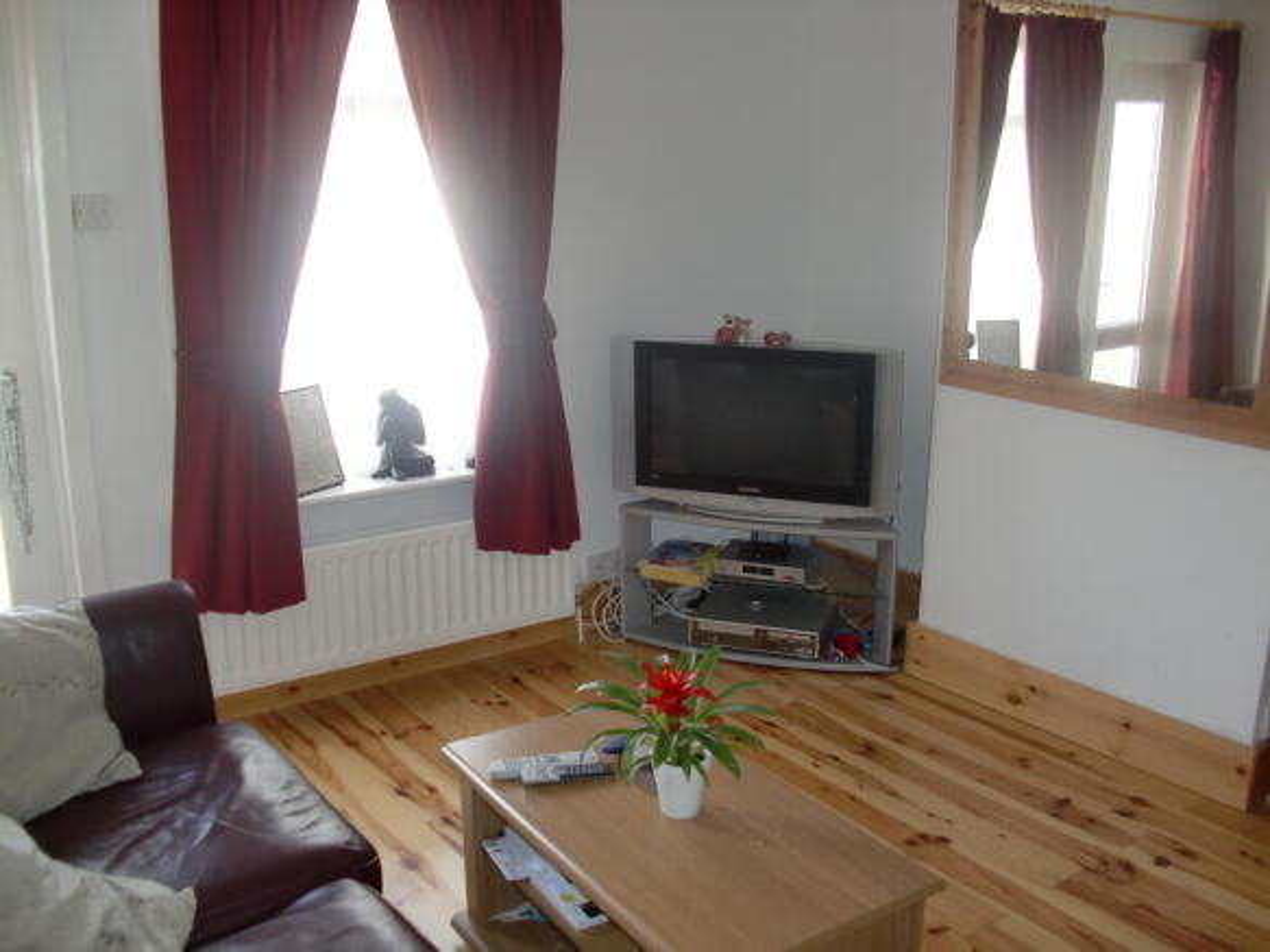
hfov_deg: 51.4
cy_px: 476
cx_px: 635
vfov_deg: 39.6
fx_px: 1321
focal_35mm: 36
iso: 125
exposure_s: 1/60
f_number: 2.8
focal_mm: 6.3
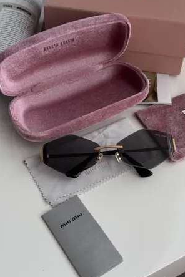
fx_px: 416
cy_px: 132
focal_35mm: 54
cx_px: 112
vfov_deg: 36.9
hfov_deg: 25.0
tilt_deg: -49.2
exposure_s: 1/362
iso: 64
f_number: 1.78
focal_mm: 6.76
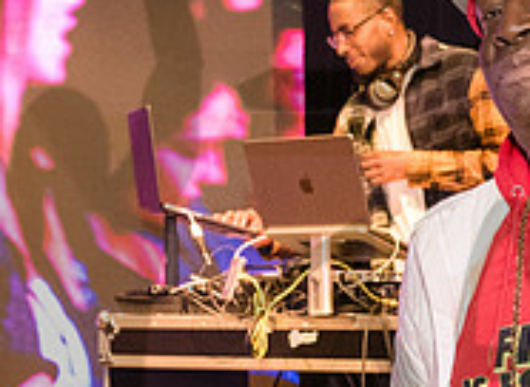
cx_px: 590
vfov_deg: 13.0
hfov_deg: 17.3
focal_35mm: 111
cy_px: 359
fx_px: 1684
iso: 6400
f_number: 3.5
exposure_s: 1/200
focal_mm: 29
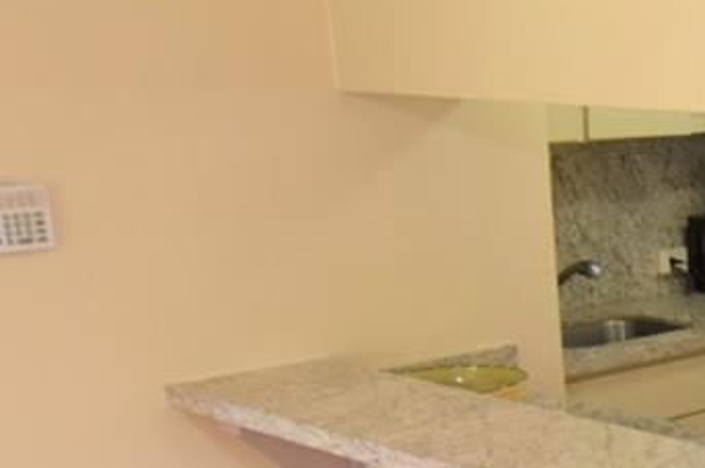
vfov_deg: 15.6
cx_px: 1052
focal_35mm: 84
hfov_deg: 20.7
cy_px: 558
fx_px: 1643
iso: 500
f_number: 4
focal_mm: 12
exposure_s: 1/60
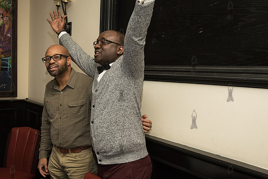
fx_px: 290
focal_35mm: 39
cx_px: 121
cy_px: 92
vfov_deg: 34.2
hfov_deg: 49.5
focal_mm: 32
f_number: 4.5
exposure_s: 1/250
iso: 2000
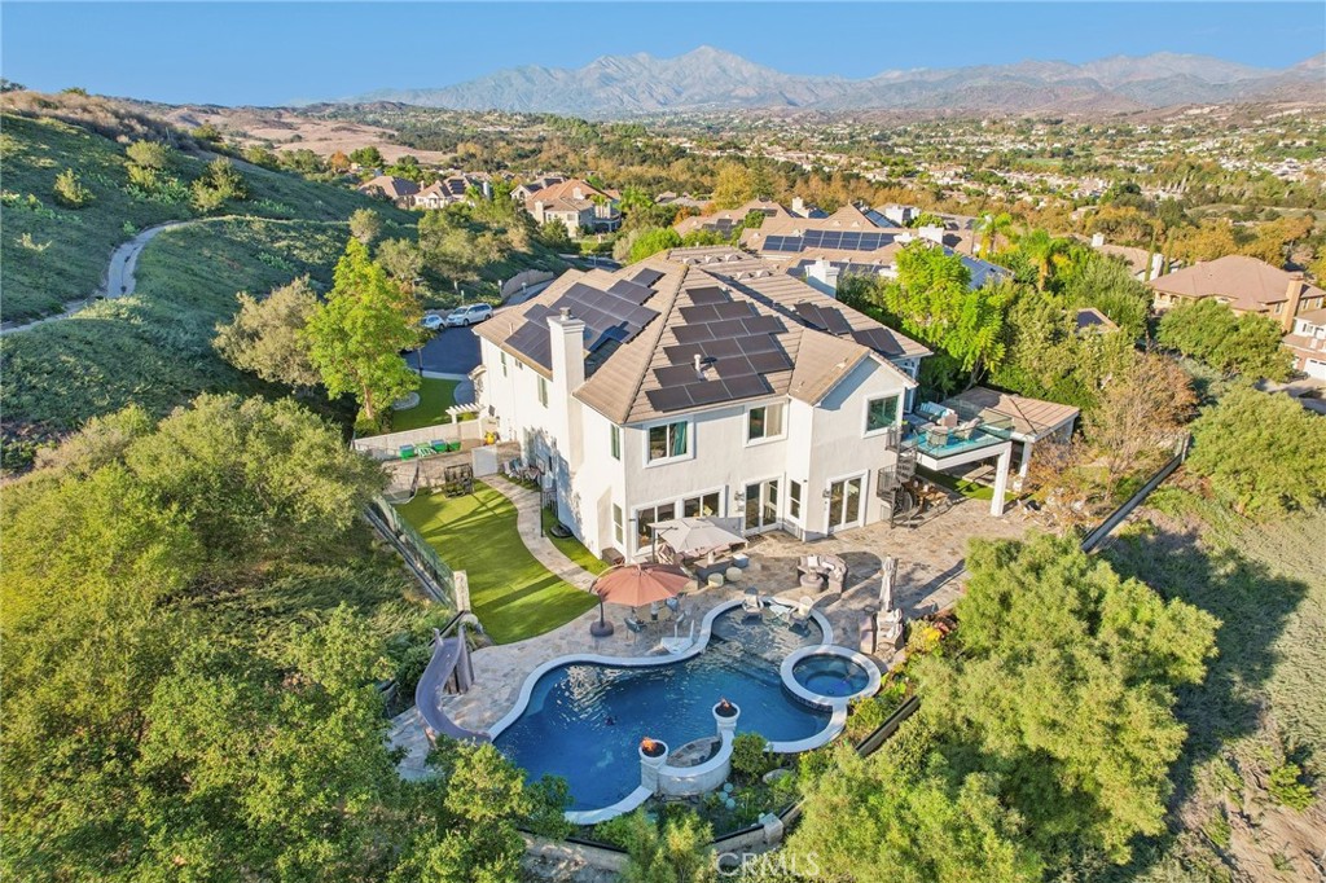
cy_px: 442
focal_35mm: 22
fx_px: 810
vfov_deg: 57.2
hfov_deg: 78.6
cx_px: 663
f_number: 2.8
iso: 100
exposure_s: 1/1000
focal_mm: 8.4
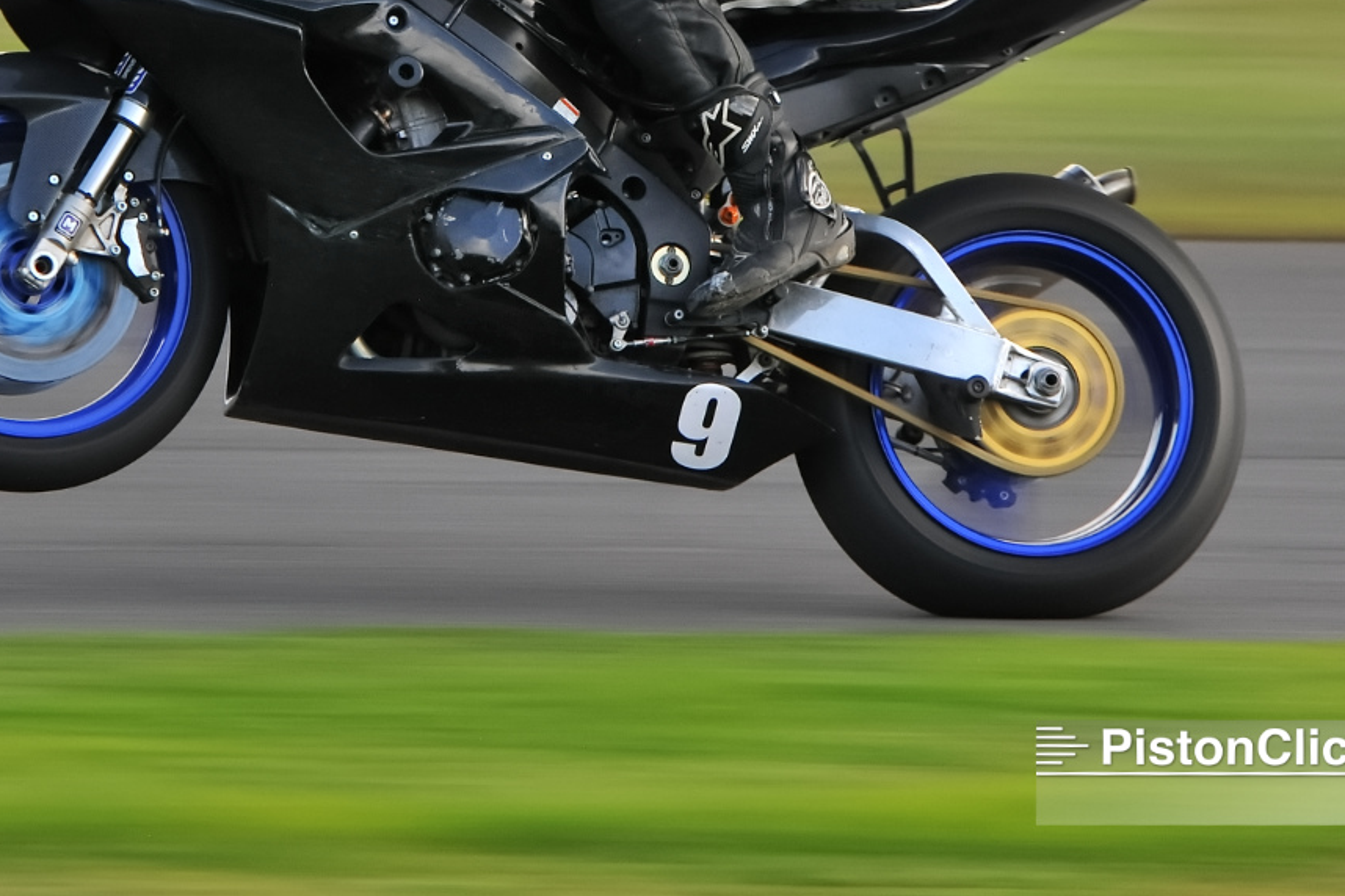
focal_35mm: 466
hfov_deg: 4.4
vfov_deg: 2.9
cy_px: 5
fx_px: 17409
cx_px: 41
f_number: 7.1
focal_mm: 200
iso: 800
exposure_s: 1/160
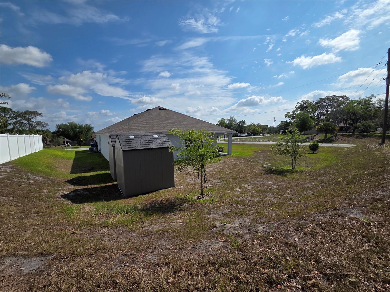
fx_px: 146
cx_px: 195
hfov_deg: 106.2
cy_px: 146
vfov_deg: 89.9
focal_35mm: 13
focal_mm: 2.2
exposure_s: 1/3935
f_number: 2.2
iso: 50
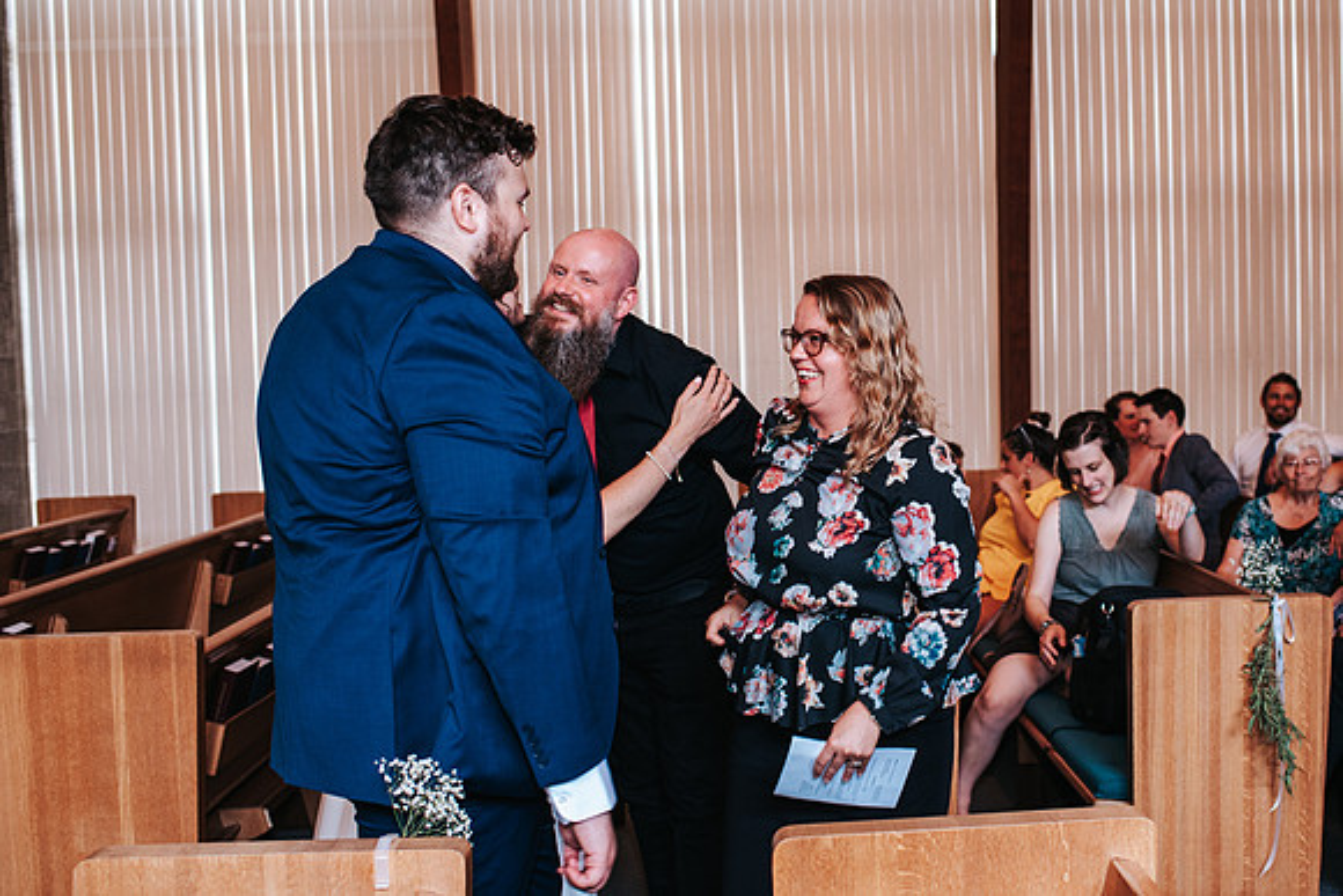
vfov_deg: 31.3
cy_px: 448
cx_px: 821
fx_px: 1597
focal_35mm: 43
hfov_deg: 45.3
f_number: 3.2
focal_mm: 35
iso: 640
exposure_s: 1/125
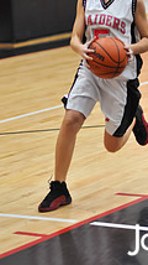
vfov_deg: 11.4
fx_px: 1308
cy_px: 11
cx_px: 109
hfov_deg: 6.5
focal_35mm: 187
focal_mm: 85
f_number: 2
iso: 1250
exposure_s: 1/500
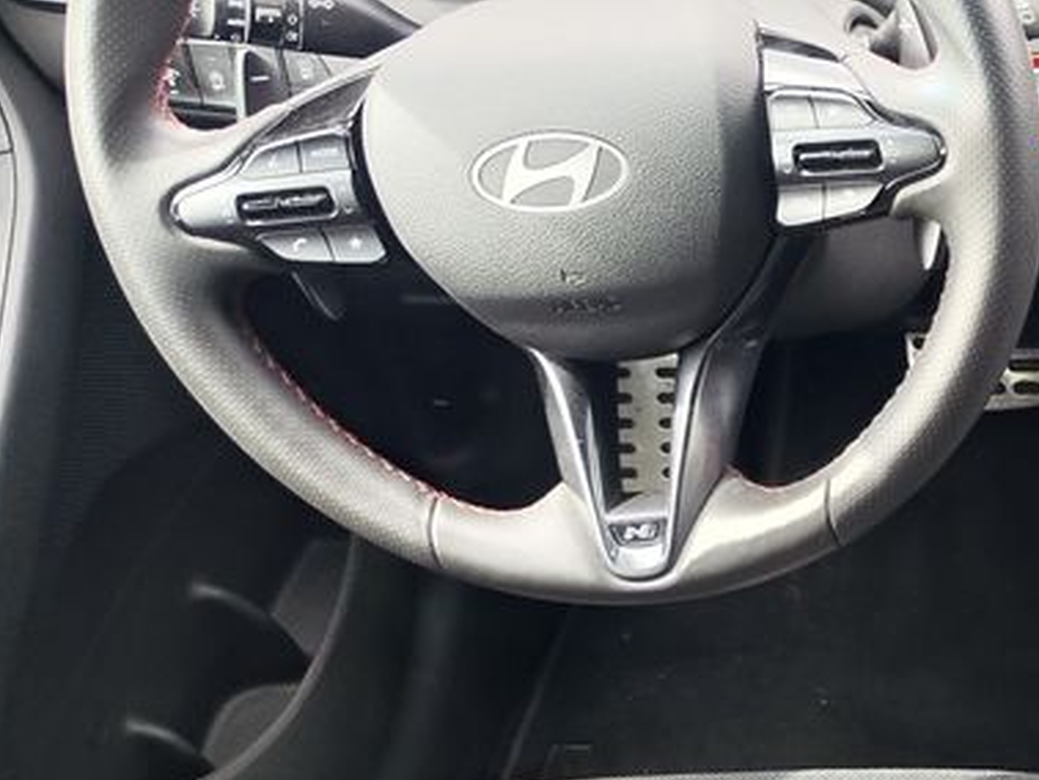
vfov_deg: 19.9
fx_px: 2192
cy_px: 662
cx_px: 1446
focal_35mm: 73
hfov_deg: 22.9
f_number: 1.69
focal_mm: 7.01
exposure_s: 1/100
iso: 150
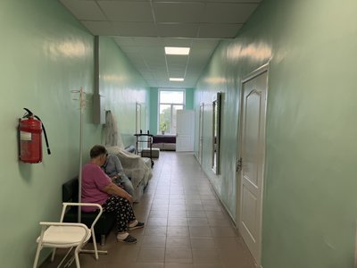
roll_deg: -2.0
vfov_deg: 56.8
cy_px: 134
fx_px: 248
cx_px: 178
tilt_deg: -7.5
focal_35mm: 24
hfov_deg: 71.6
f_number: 1.78
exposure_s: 1/121
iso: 80
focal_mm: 6.76
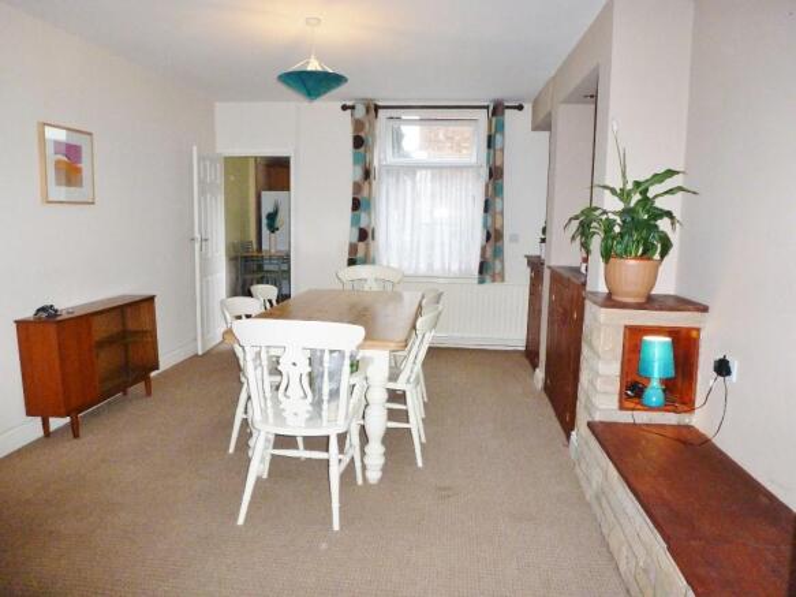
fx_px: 552
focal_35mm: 24
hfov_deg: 71.6
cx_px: 398
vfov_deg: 56.8
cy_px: 298
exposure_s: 1/60
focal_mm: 4.3
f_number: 3.3
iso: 400
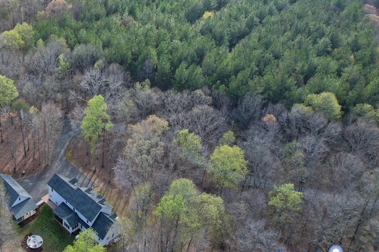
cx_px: 67
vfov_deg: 33.3
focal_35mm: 39
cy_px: 55
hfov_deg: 46.5
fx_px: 410
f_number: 2.8
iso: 140
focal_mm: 8.38
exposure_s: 1/1000
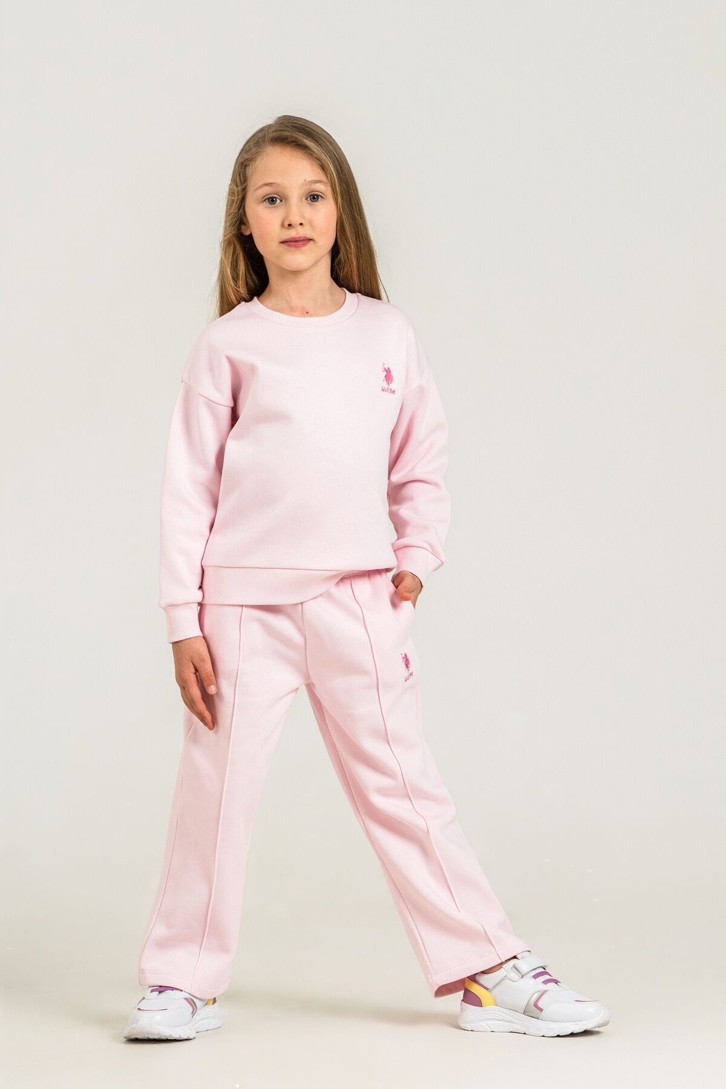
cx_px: 363
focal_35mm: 139
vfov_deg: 14.8
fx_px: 4204
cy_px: 544
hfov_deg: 9.9
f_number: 7.1
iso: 250
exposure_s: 1/160
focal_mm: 93
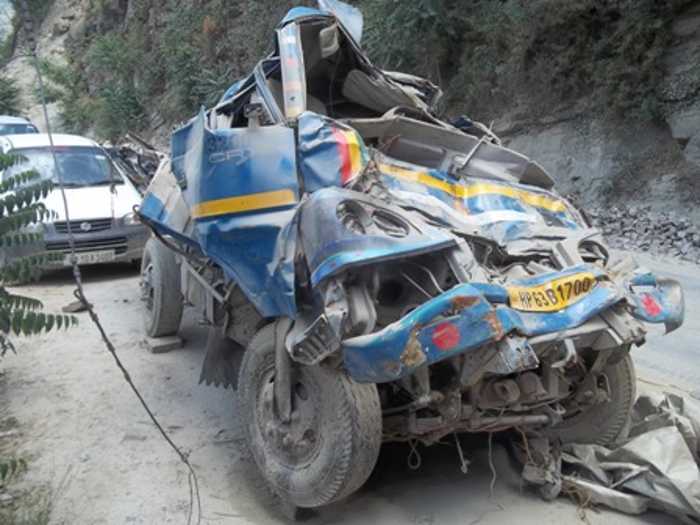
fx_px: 647
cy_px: 262
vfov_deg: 44.2
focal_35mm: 32
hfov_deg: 56.8
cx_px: 350
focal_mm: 5.7
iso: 64
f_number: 2.9
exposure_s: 1/320
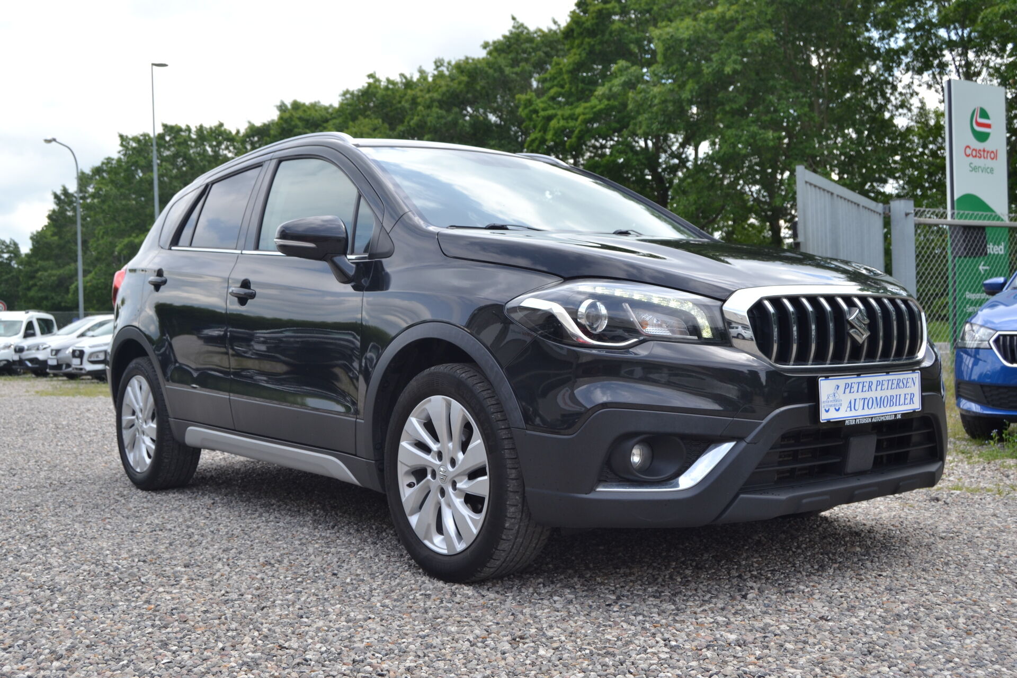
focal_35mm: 39
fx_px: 1102
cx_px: 508
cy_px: 339
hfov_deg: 49.6
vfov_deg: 34.2
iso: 100
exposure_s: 1/200
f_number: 7.1
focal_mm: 26
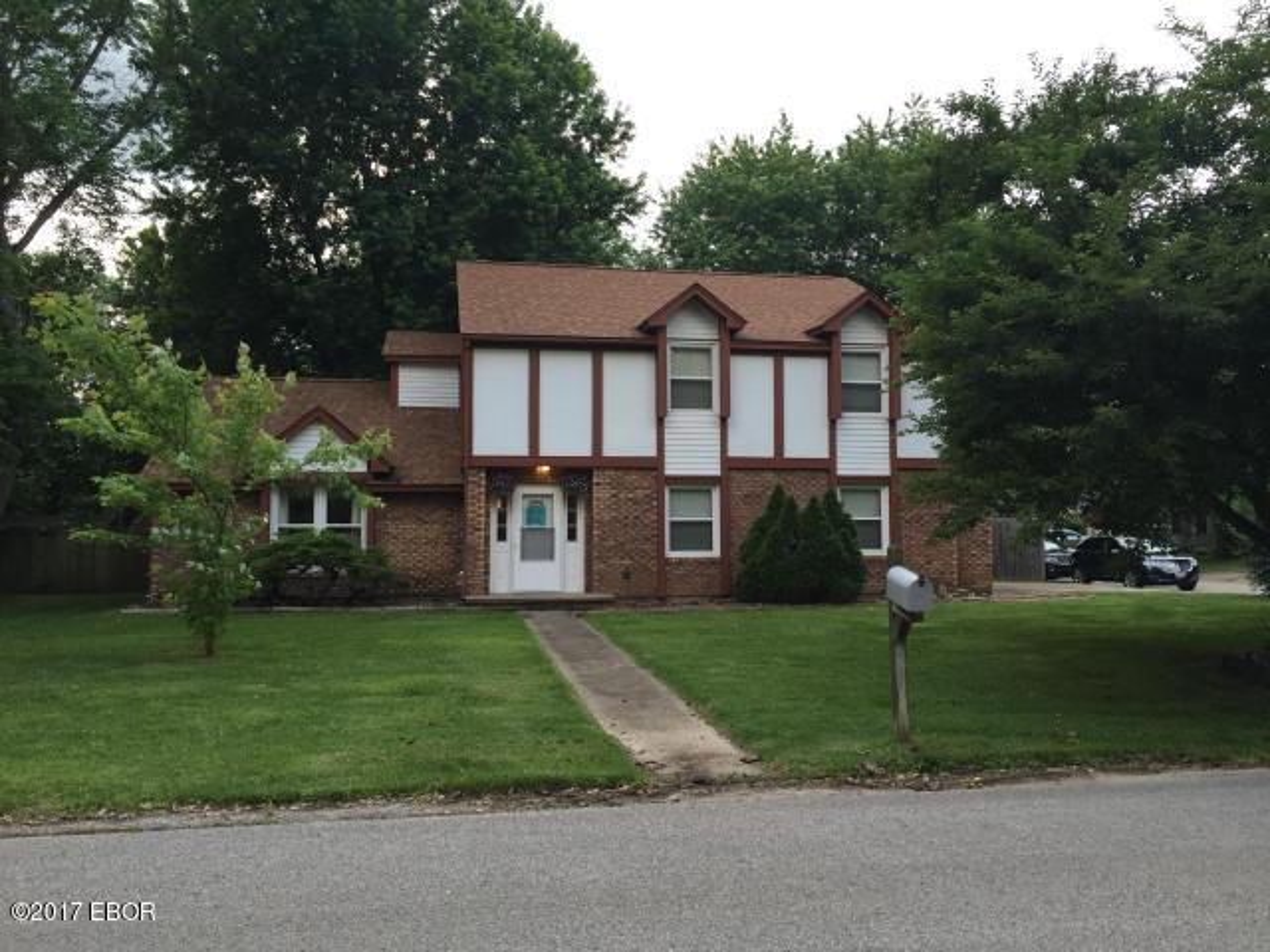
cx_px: 635
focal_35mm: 29
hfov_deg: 61.7
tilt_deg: +1.4
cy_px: 476
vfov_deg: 48.2
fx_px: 1064
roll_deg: -0.5
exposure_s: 1/196
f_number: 2.2
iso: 32
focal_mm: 4.15
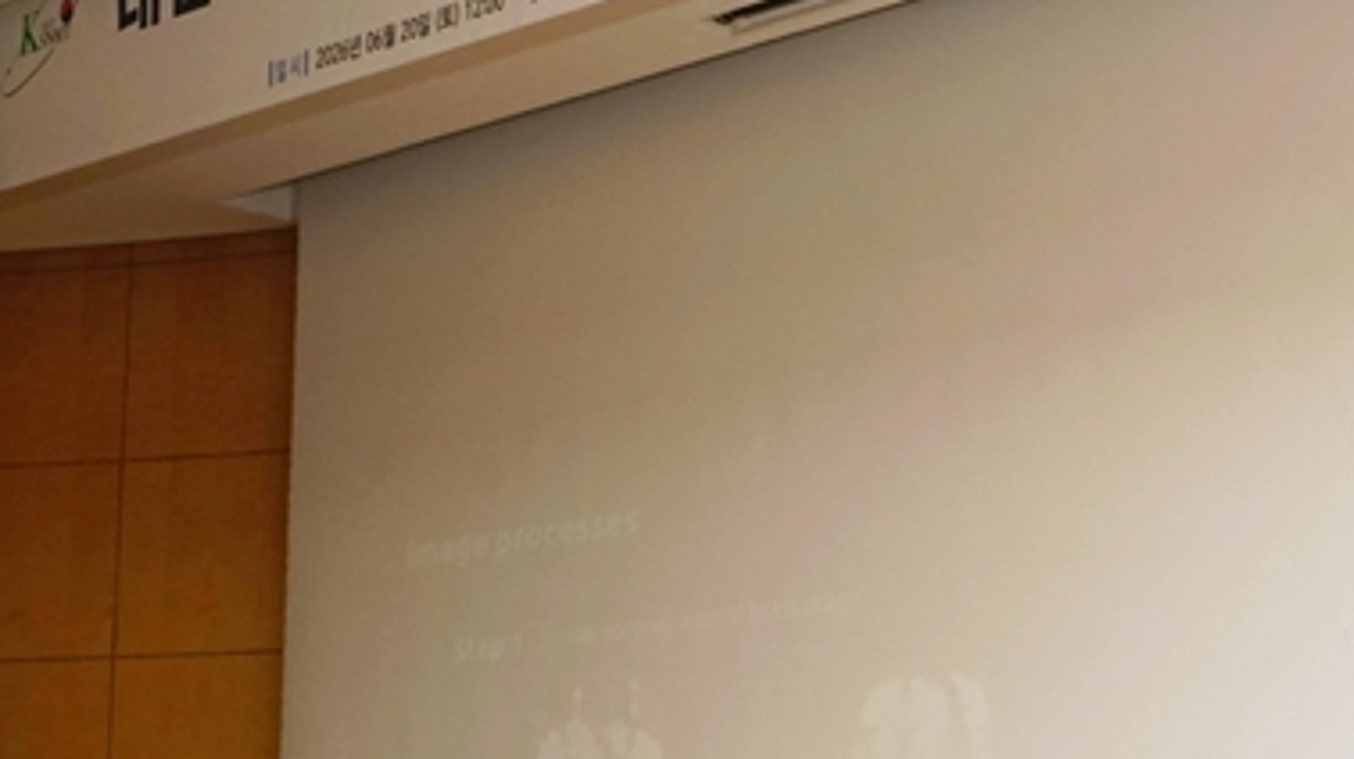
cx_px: 1651
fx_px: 3085
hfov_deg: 22.7
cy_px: 1004
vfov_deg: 13.5
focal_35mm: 86
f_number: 8
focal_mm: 31
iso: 400
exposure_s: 1/125
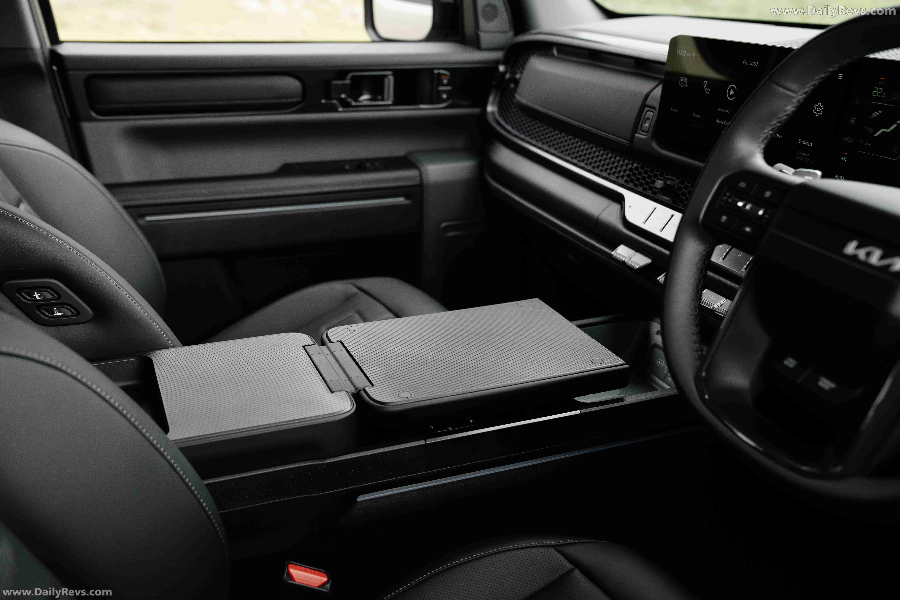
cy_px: 300
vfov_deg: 35.9
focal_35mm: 37
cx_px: 450
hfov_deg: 51.9
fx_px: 925
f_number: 3.5
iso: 800
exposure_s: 1/800
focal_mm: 37
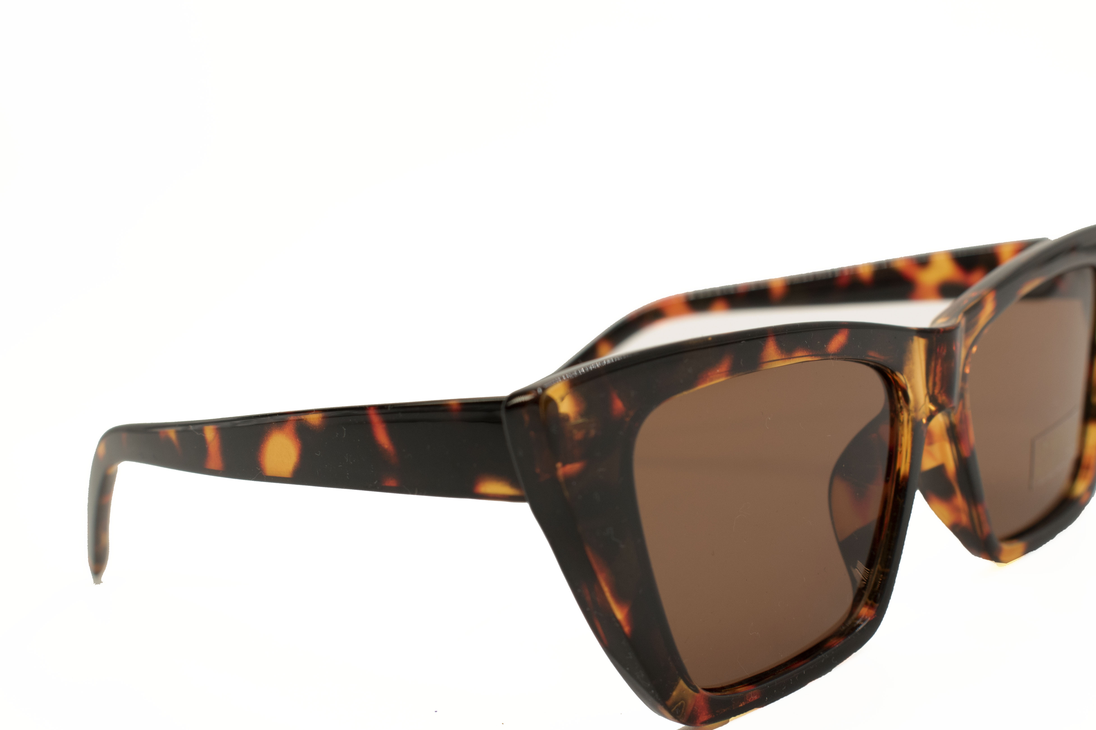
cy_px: 407
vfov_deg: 25.2
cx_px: 631
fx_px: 1632
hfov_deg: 37.0
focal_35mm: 54
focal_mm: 29
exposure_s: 1/125
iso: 320
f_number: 7.1
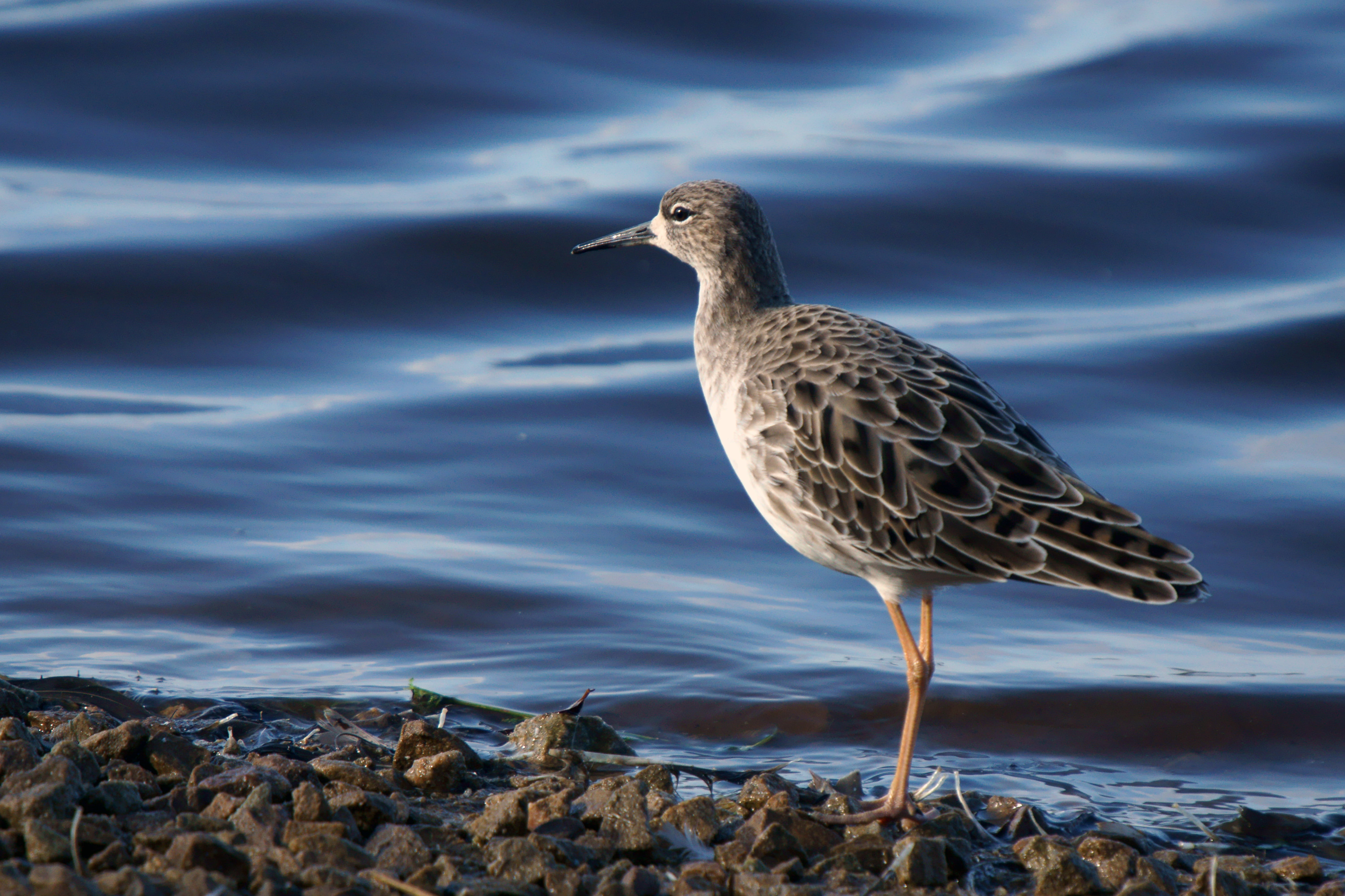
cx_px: 672
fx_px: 23536
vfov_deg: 2.2
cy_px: 448
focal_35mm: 630
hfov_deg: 3.3
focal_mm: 420
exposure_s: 1/500
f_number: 6.3
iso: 200
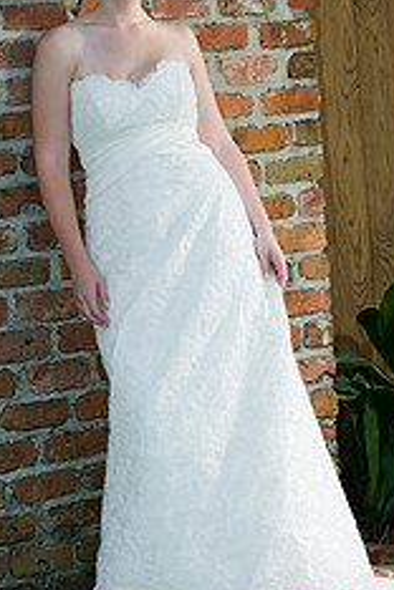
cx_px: 122
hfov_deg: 7.0
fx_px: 3217
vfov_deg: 10.5
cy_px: 295
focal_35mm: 196
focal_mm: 102
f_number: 5
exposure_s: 1/60
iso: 400
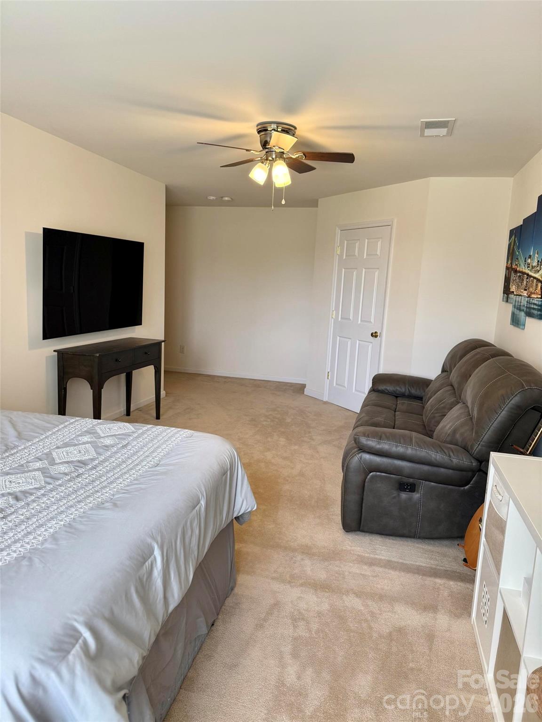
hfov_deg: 56.8
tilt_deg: -7.8
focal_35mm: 24
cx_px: 271
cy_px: 361
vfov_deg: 71.6
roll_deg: -4.0
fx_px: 501
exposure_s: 1/120
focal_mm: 6.76
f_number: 1.78
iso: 160
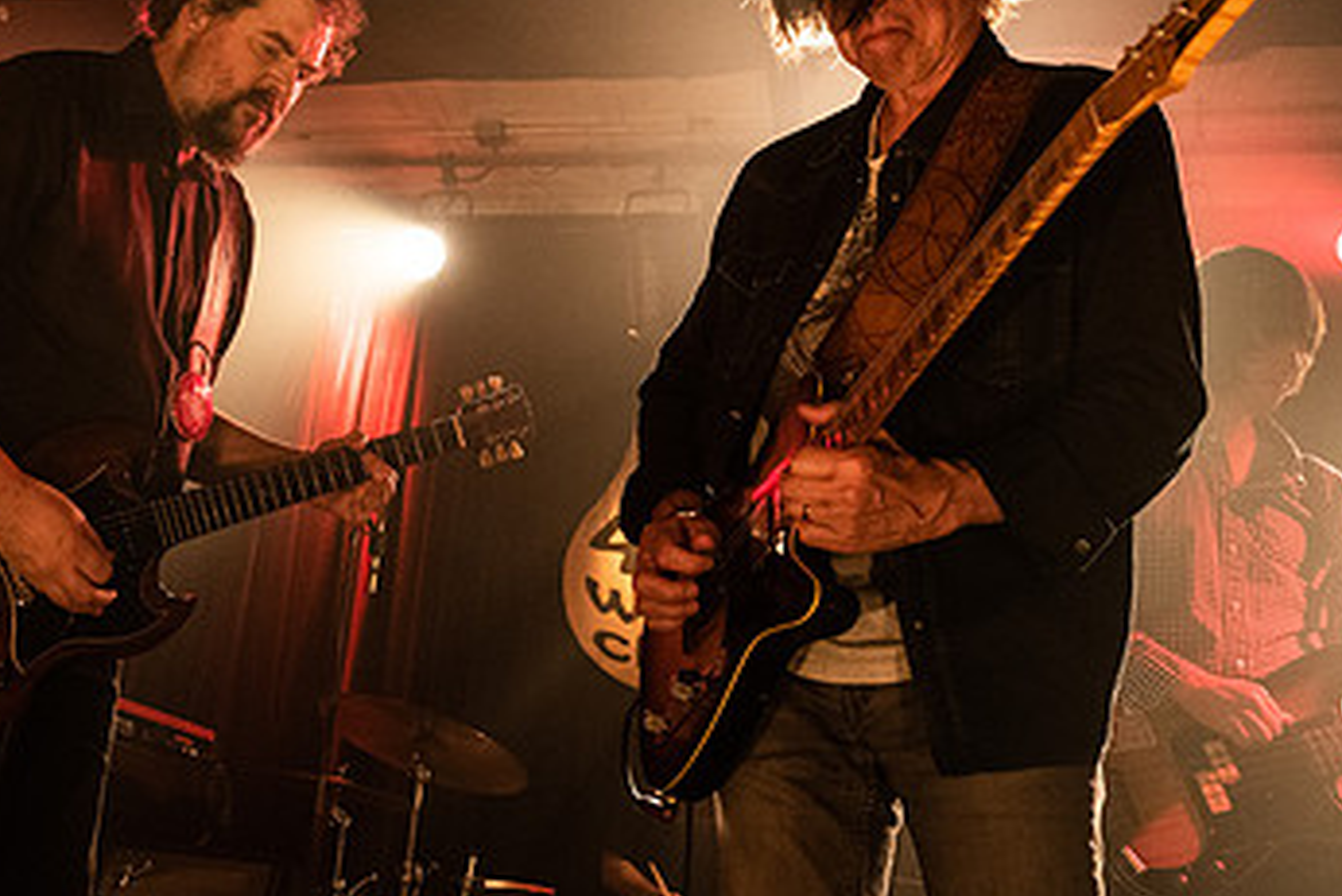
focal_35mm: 43
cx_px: 442
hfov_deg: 44.7
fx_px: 1604
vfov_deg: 31.2
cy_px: 393
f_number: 3.2
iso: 3200
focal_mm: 24
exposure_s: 1/160
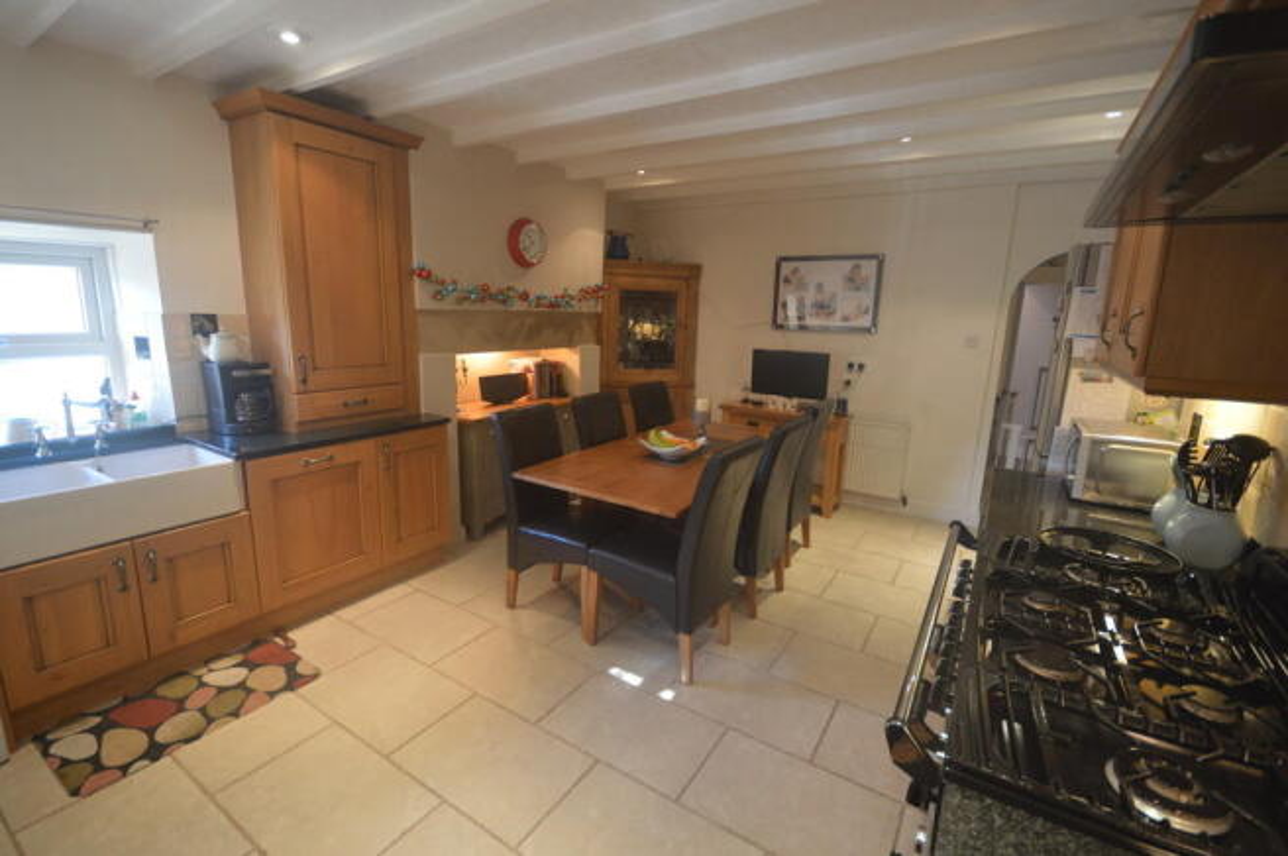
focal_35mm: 15
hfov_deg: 100.4
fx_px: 536
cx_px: 644
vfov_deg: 77.2
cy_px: 428
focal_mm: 10
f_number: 4
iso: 800
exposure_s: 1/25
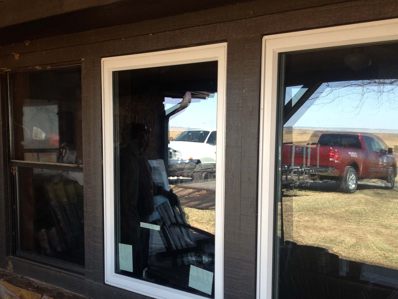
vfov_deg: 26.4
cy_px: 206
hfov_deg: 34.9
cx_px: 171
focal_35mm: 55
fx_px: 632
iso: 50
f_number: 2.4
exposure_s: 1/120
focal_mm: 4.28
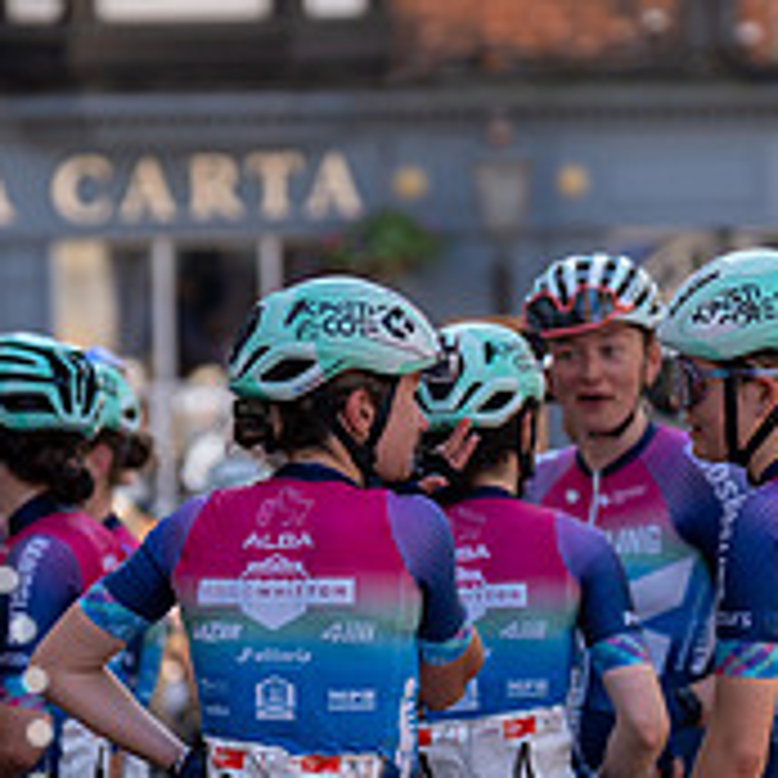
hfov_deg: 5.4
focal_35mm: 322
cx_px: 328
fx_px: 8188
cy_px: 510
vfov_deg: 5.4
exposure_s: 1/2000
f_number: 2.8
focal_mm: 113
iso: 640
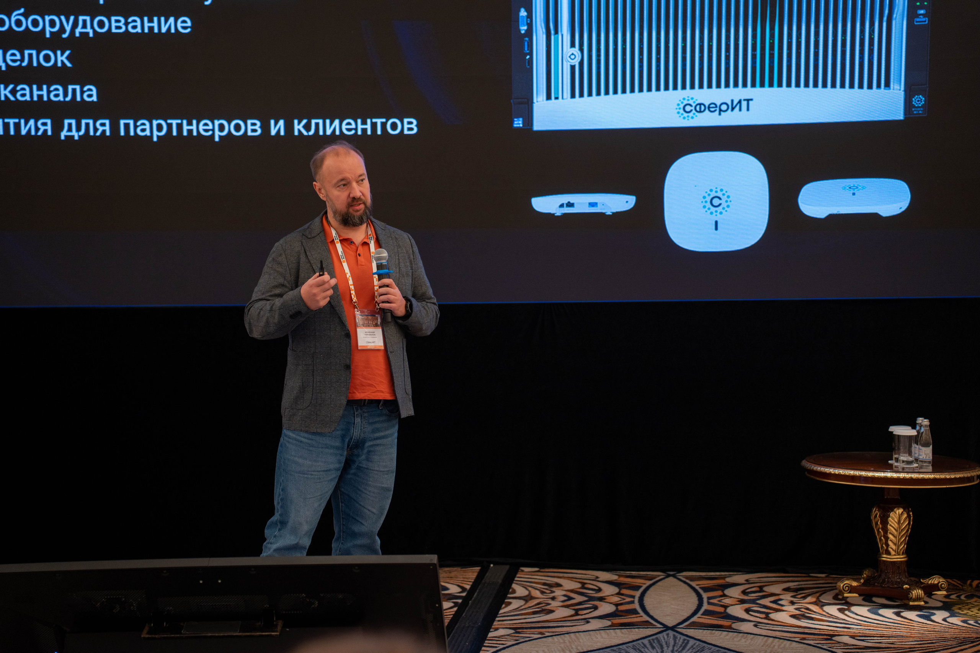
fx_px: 2042
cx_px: 490
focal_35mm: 75
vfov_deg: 18.2
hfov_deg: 27.0
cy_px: 326
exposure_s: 1/200
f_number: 2.8
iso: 640
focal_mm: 75
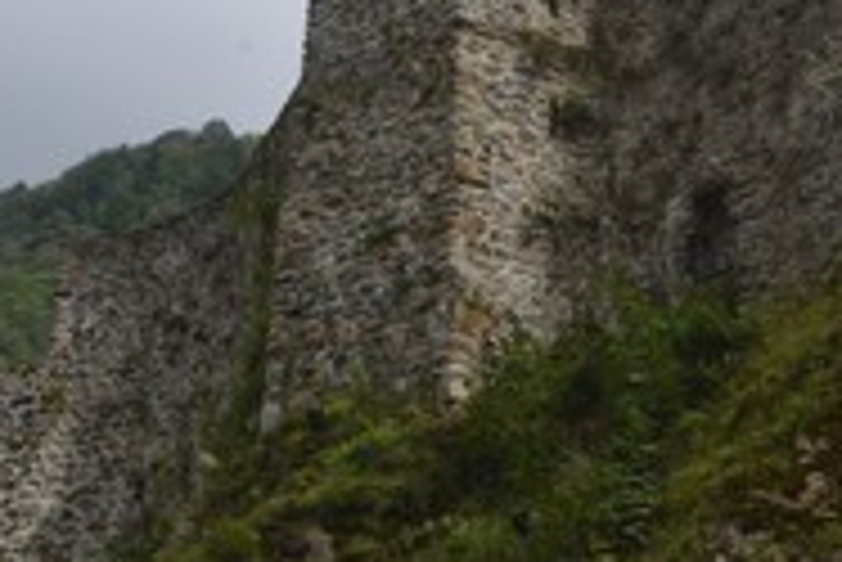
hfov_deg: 16.1
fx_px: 2879
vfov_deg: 11.2
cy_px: 175
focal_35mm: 123
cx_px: 959
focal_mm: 31
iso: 1600
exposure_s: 1/1000
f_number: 16
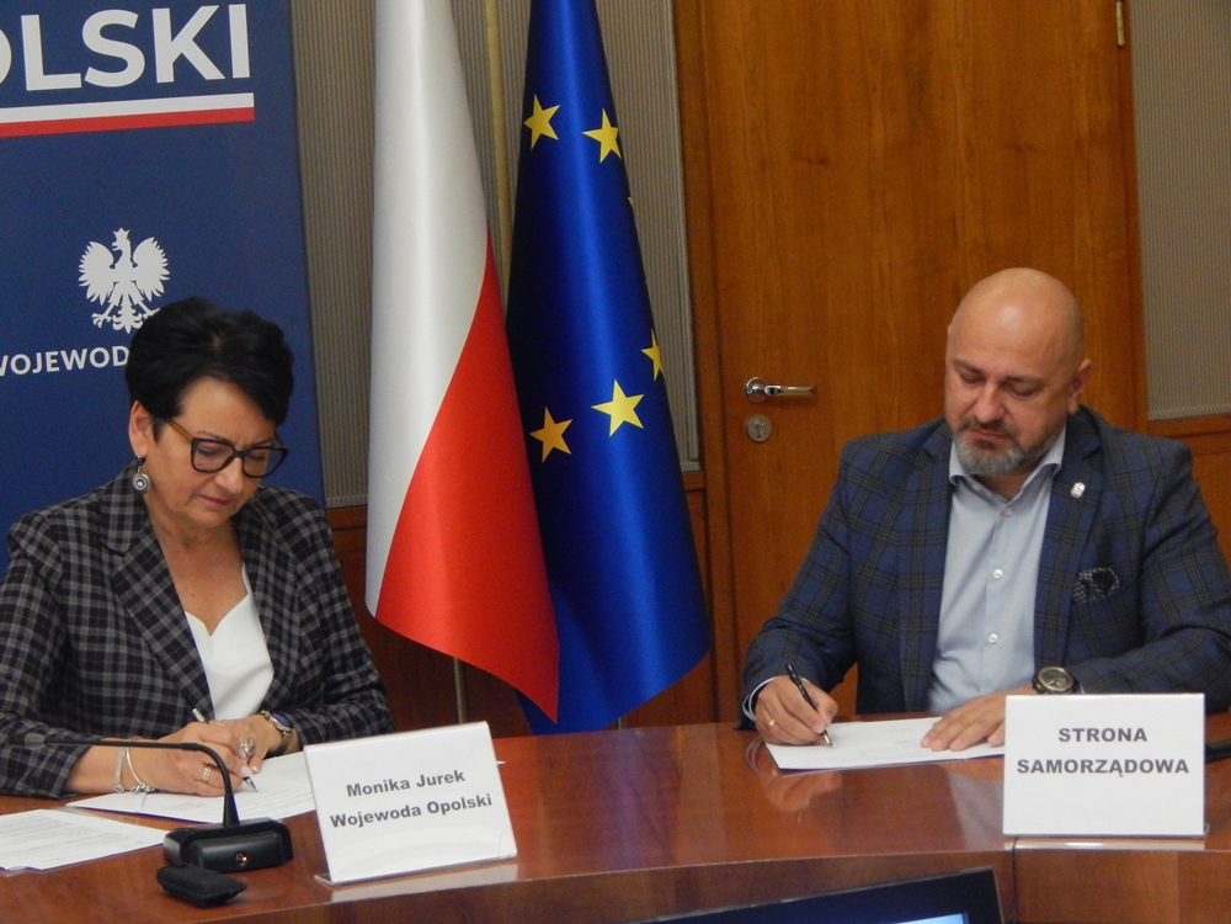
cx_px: 616
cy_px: 462
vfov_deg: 15.7
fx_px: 3343
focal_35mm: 94
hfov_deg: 20.9
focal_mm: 16.6
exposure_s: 1/60
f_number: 4.4
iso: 800
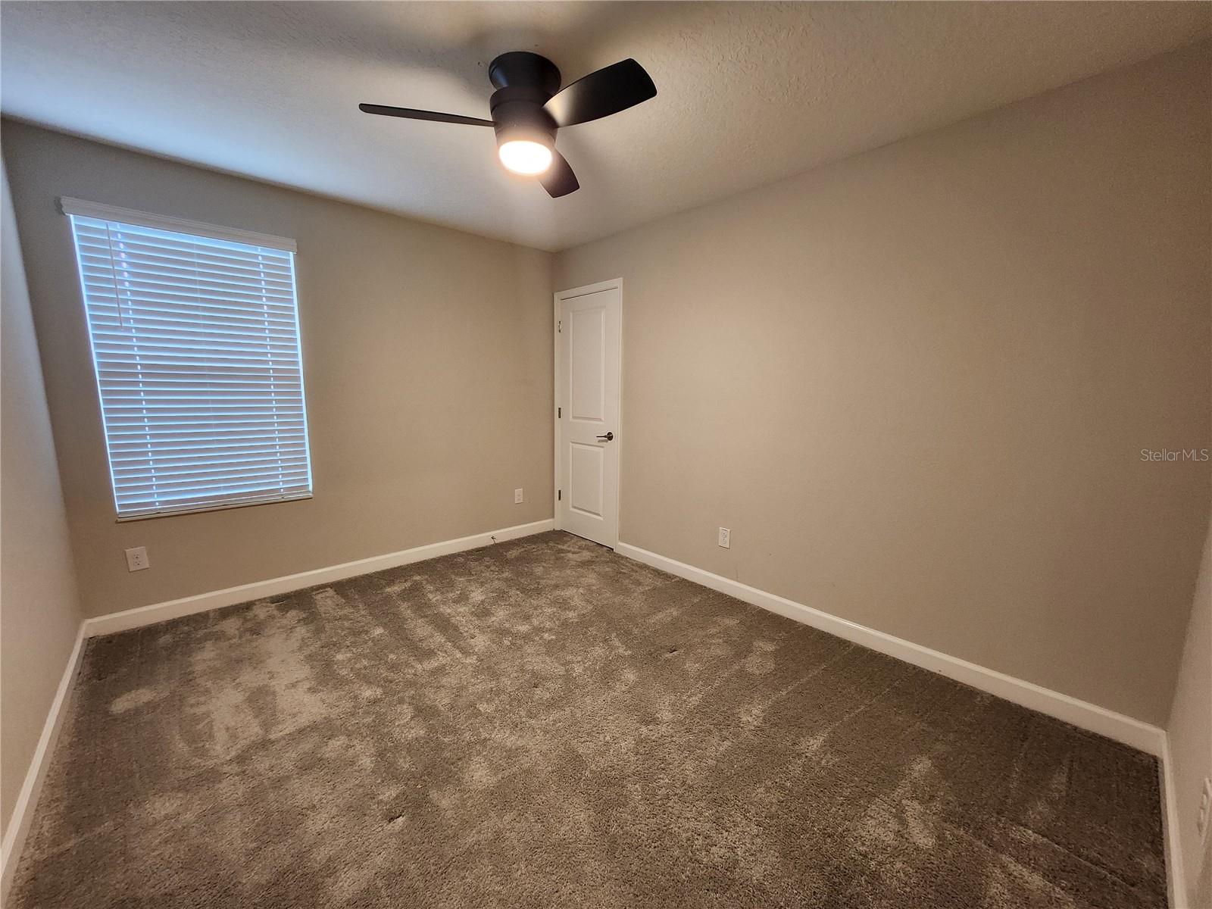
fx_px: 455
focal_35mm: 13
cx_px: 606
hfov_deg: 106.2
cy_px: 454
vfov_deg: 89.9
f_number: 2.2
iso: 320
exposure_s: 1/40
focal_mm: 1.74
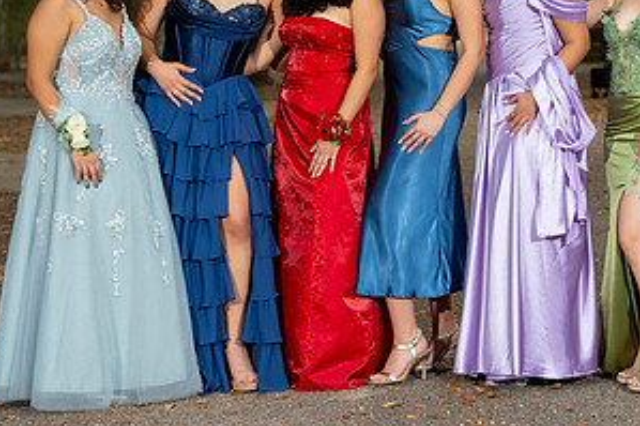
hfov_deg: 20.9
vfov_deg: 14.1
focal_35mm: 97
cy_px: 123
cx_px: 456
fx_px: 1723
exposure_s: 1/200
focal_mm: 50
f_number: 3.2
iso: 250
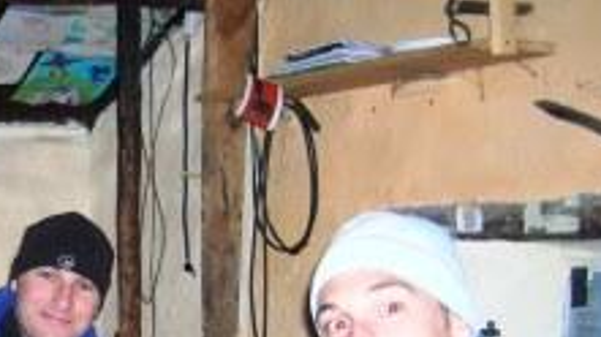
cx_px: 5
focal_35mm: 75
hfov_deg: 26.8
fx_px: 1194
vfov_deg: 15.8
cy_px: 322
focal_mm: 5.7
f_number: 2.9
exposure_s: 1/60.1
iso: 200
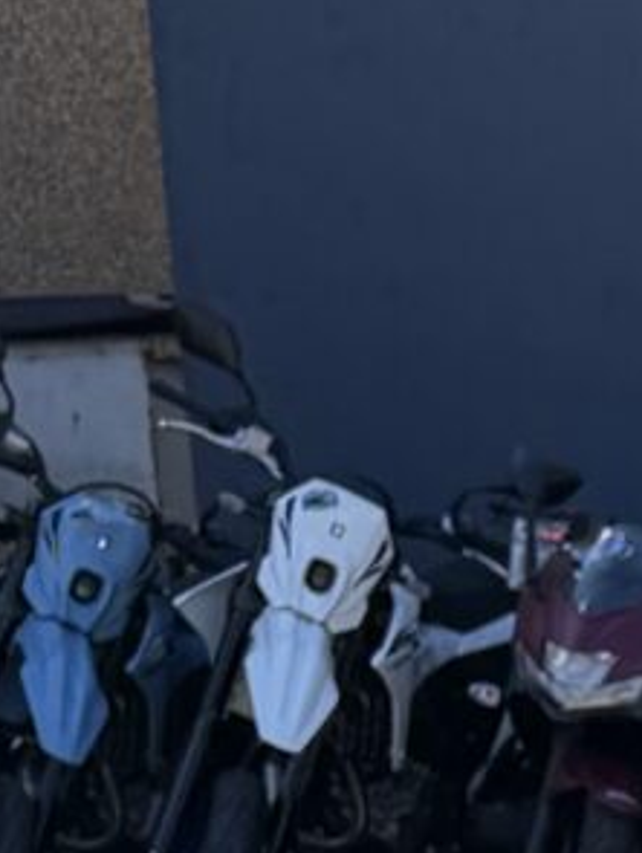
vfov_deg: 8.6
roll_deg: +3.2
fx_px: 5132
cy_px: 2067
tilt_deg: -17.1
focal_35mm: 208
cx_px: 1319
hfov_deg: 6.9
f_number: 1.78
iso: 80
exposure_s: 1/3425
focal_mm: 6.76
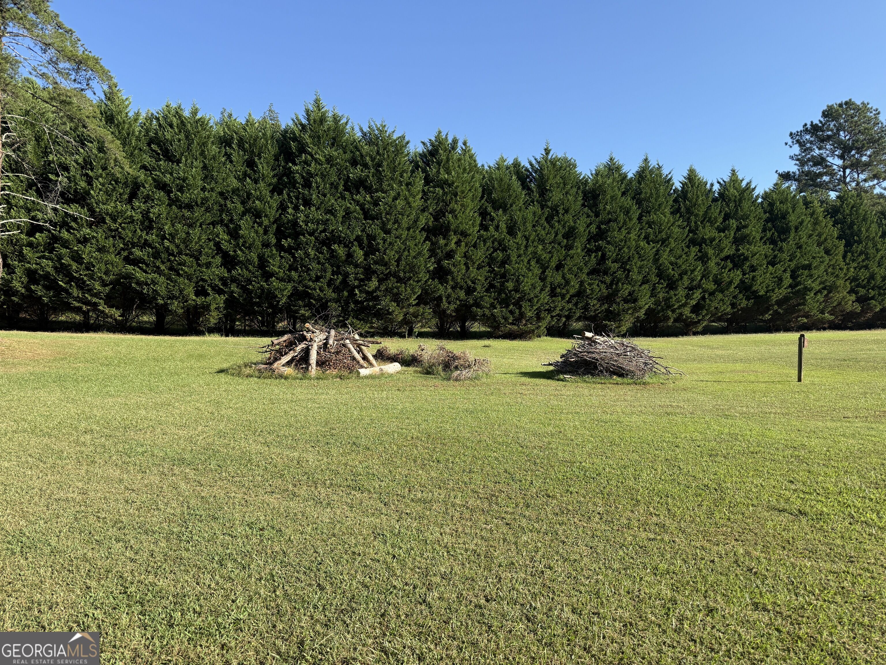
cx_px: 443
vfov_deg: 56.8
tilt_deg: +1.0
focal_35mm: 24
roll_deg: +0.1
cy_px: 332
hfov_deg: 71.6
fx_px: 614
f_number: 1.78
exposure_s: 1/3145
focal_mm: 6.76
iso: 100
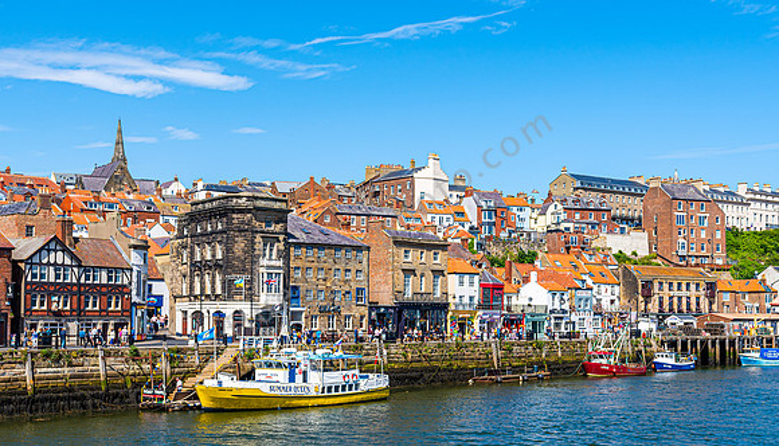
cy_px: 260
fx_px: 1125
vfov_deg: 22.4
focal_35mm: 54
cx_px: 390
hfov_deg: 38.2
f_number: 5
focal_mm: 35
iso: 100
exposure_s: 1/500
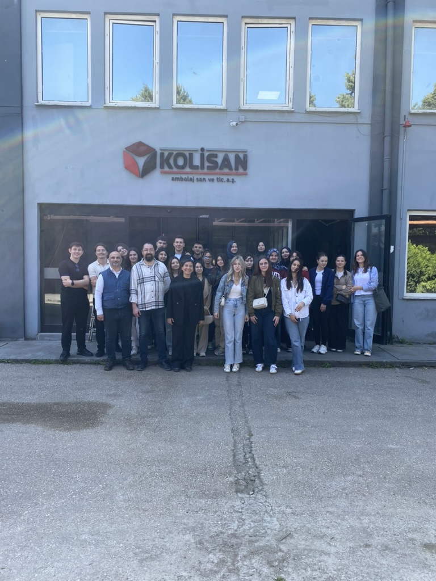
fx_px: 437
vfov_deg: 67.3
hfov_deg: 53.1
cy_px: 290
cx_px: 218
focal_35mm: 26
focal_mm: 4.25
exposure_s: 1/623
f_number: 1.8
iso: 32
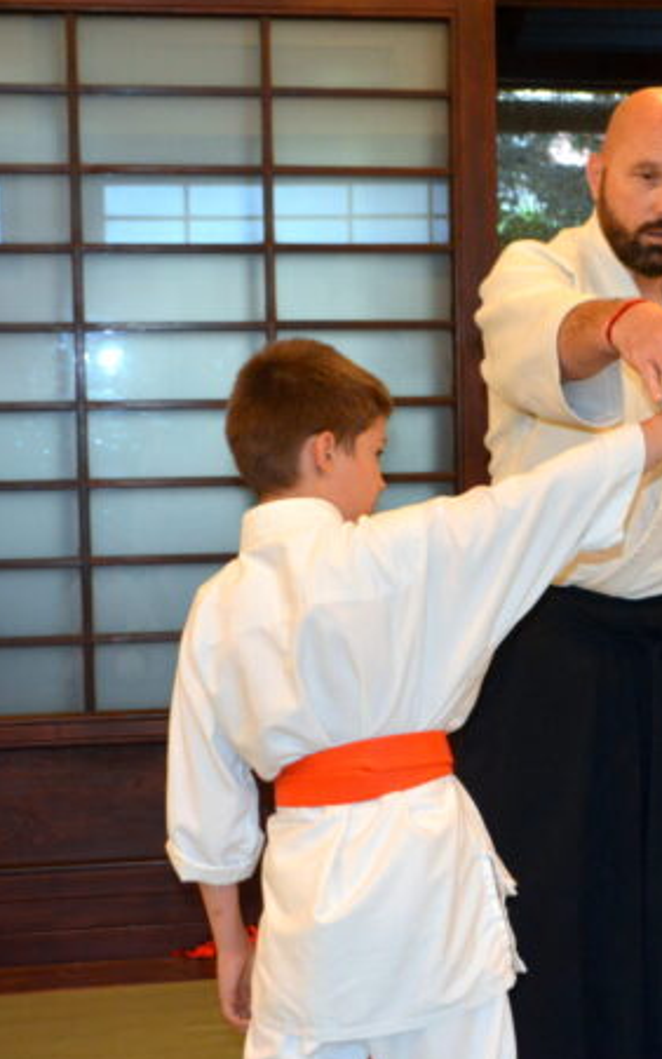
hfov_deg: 16.8
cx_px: 648
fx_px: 2193
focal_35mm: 76
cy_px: 532
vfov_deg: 27.1
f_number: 4.8
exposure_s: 1/60
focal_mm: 32
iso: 1600
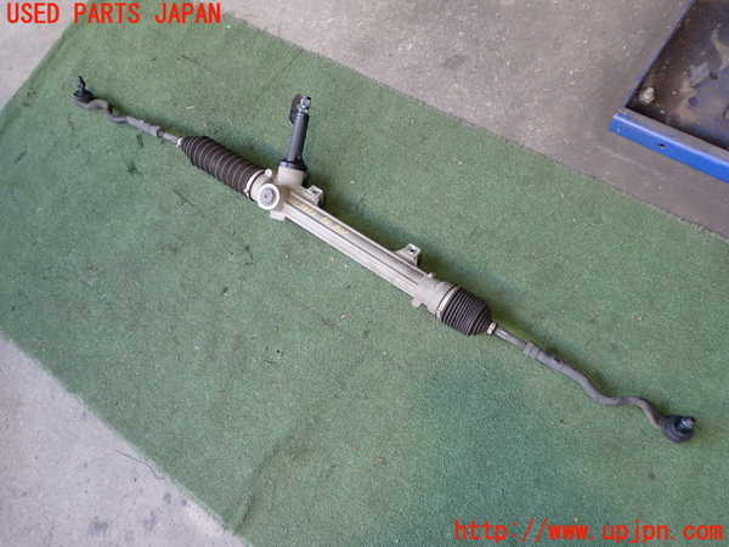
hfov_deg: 60.0
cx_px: 364
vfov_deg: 46.8
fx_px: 632
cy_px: 274
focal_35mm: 30
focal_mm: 5.4
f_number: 2.3
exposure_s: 1/50
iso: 200
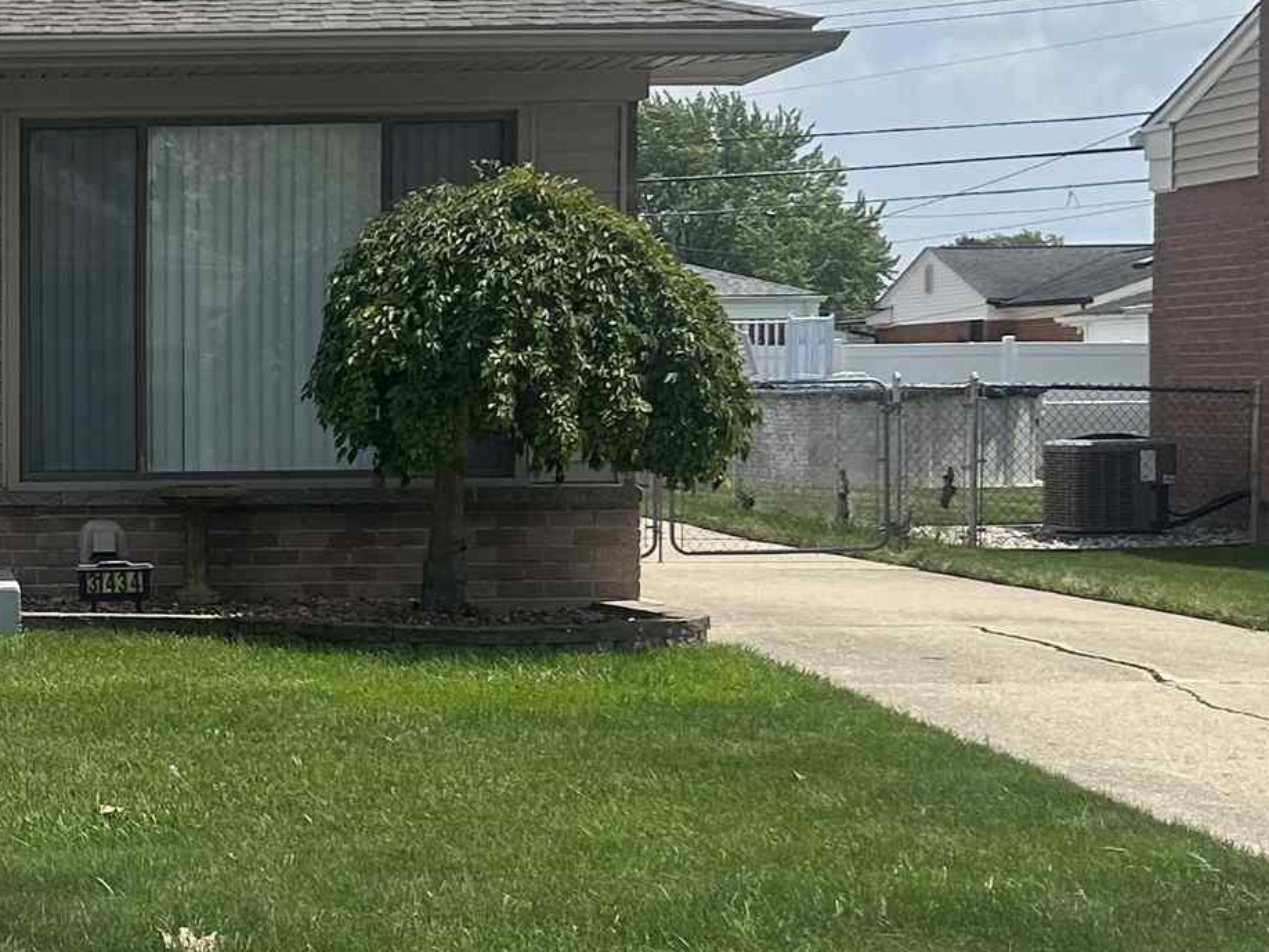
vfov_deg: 17.0
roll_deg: +0.4
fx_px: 3190
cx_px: -263
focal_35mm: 87
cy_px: 582
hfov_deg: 20.9
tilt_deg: -2.5
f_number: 1.5
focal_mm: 5.7
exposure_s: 1/5076
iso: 50
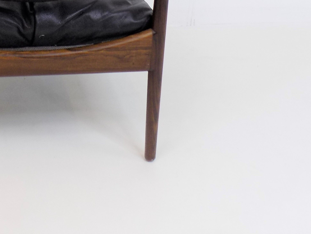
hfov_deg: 30.1
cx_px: 23
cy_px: -63
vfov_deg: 21.8
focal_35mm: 61
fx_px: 548
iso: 80
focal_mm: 4
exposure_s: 1/40
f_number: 3.1
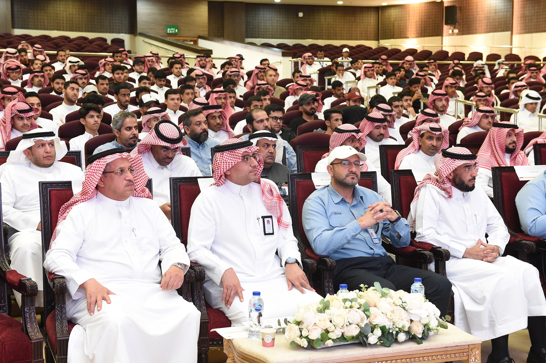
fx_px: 848
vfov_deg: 24.1
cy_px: 182
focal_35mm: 56
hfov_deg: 35.7
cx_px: 273
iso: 5000
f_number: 6.3
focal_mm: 56
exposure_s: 1/60
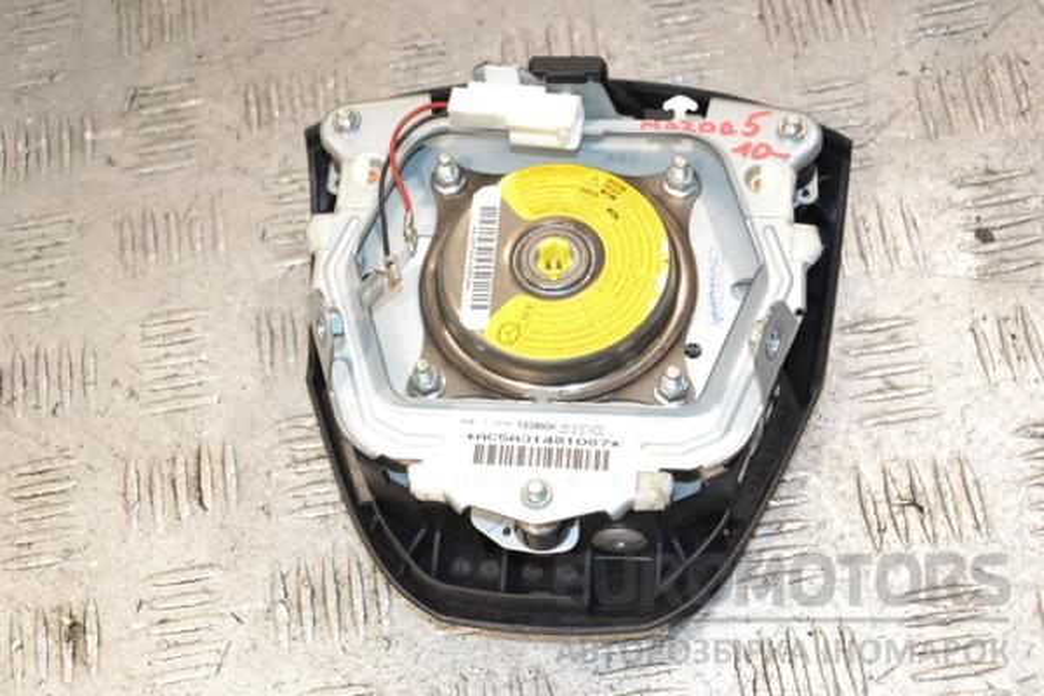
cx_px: 522
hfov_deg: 31.9
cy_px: 348
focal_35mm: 63
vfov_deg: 21.6
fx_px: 1827
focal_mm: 42
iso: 800
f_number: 5.6
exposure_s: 1/200
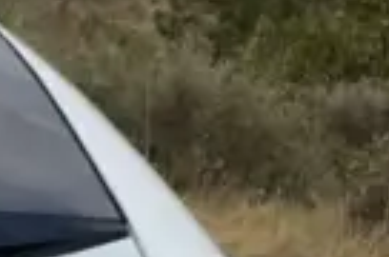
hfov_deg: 9.4
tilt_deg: -13.6
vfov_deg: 6.6
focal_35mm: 204
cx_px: -420
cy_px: 357
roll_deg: +2.1
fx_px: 2199
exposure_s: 1/5051
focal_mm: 4.2
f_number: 1.6
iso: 32
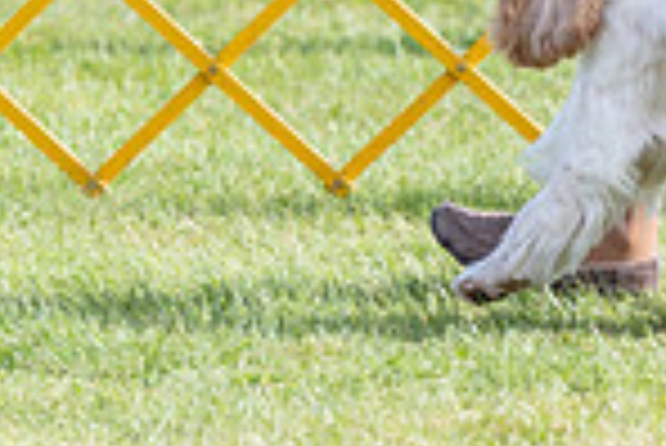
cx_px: 765
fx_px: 13962
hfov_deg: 2.7
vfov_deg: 1.8
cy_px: -399
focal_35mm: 754
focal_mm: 192
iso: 400
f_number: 5.6
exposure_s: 1/1250
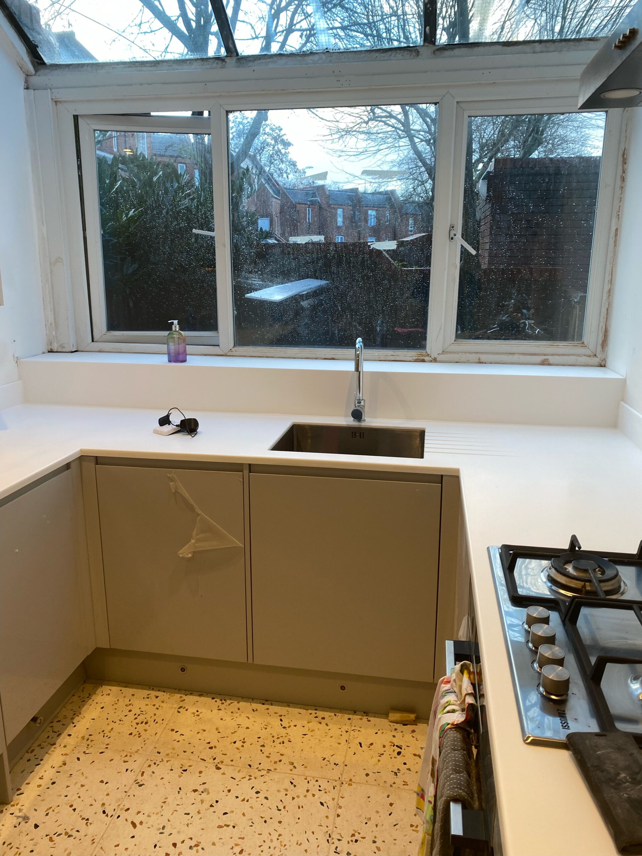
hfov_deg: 53.1
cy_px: 428
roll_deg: +0.0
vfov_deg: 67.3
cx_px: 321
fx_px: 643
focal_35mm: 26
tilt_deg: -13.3
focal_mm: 4.25
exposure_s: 1/100
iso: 50
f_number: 1.8
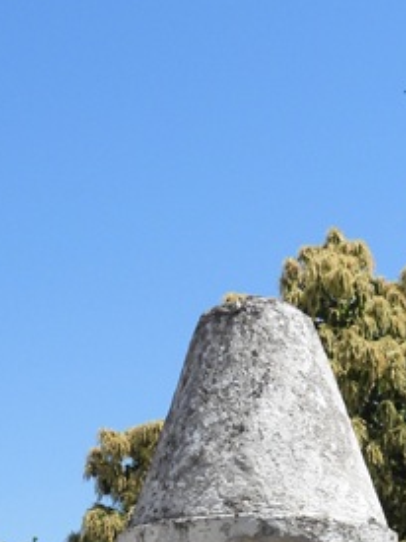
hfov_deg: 14.4
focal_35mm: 102
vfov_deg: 18.3
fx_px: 1596
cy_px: 644
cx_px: 357
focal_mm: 6.2
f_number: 3.5
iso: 100
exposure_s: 1/1600
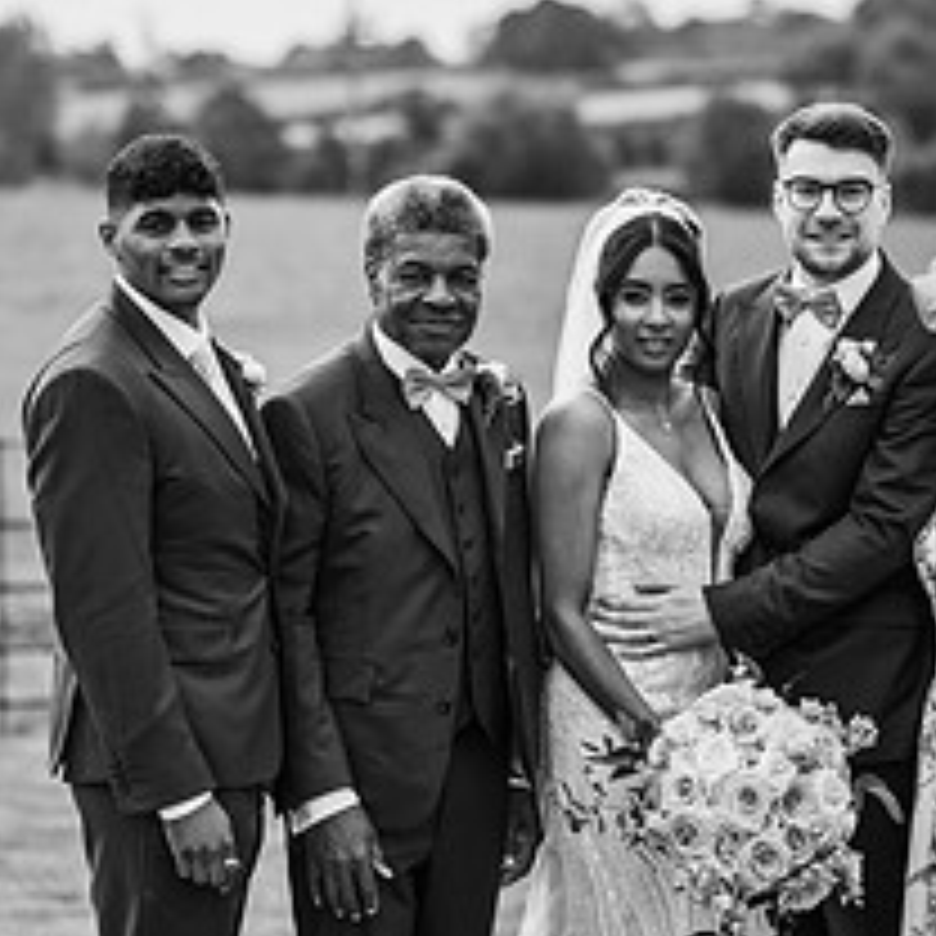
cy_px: 576
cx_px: 587
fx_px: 4772
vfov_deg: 11.2
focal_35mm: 156
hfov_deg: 11.2
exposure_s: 1/5000
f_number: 2.2
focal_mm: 85
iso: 100
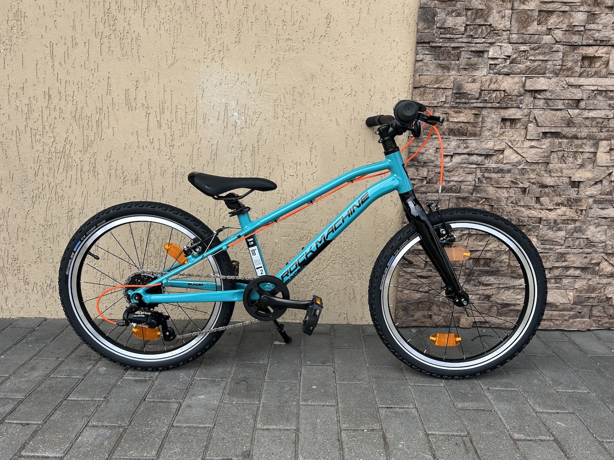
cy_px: 230
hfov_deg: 67.3
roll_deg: -0.8
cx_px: 307
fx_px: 461
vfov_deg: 53.1
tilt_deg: -12.7
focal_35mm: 26
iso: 50
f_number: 1.5
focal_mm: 5.7
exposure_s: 1/1344
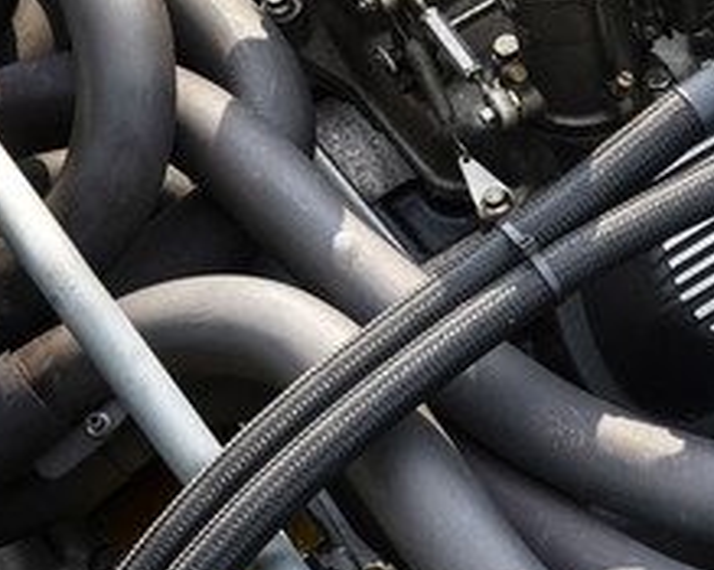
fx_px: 2535
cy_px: 303
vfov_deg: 12.8
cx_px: 820
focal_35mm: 120
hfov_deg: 15.5
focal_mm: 35
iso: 100
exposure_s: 1/100
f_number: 7.1
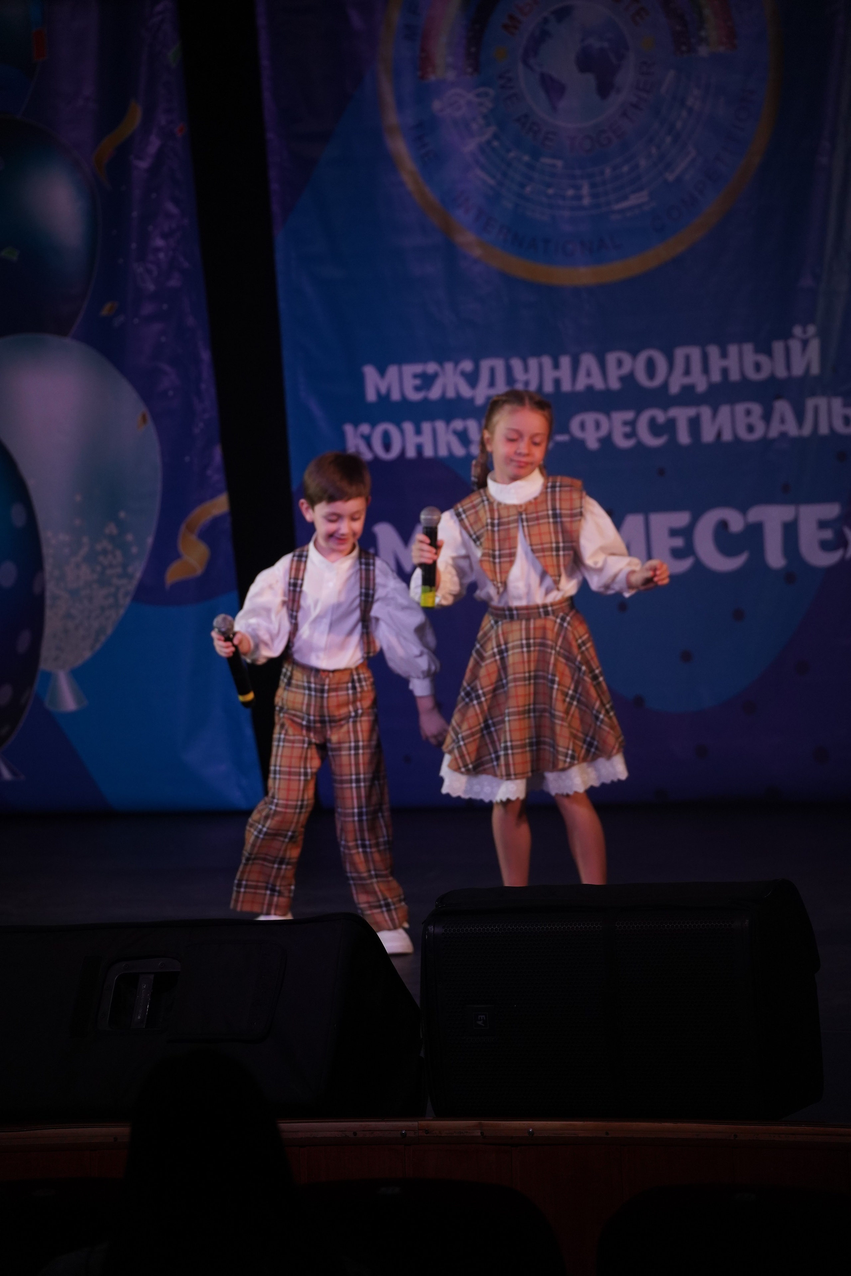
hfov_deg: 9.0
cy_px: 638
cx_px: 426
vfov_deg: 13.5
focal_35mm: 152
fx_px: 5389
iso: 2000
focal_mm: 152
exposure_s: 1/400
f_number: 5.6
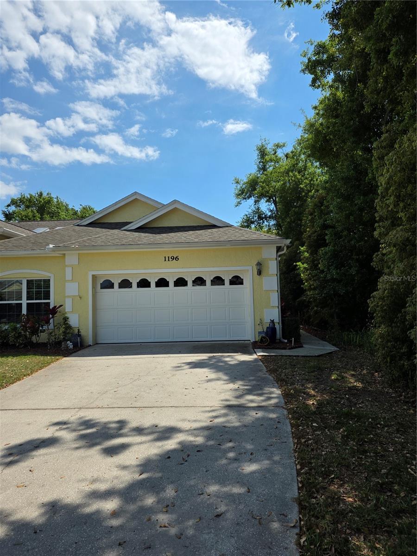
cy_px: 278
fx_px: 369
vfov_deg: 73.9
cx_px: 208
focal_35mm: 23
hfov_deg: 58.9
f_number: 1.7
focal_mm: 6.25
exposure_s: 1/7626
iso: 80
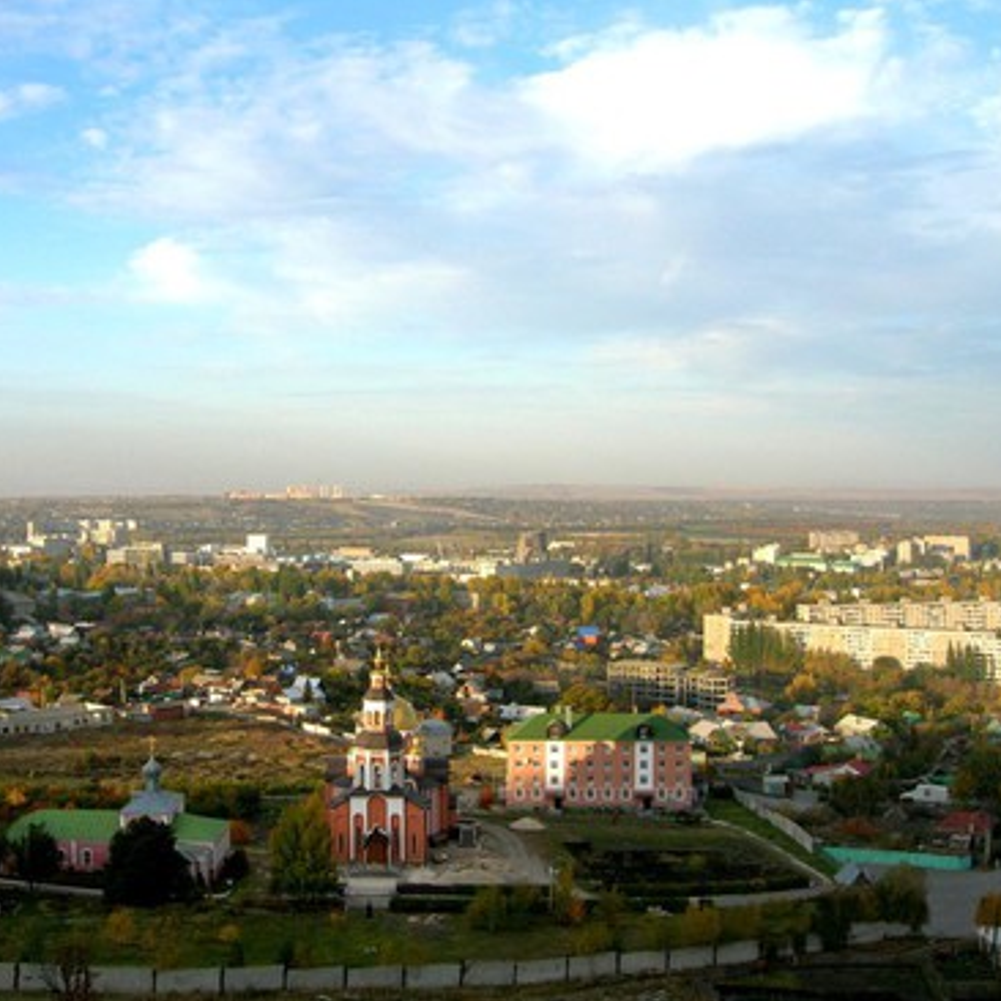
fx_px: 1341
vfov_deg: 40.9
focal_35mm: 41
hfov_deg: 40.7
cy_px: 510
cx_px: 402
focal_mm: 5.7
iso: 50
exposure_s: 1/160
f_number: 4.9
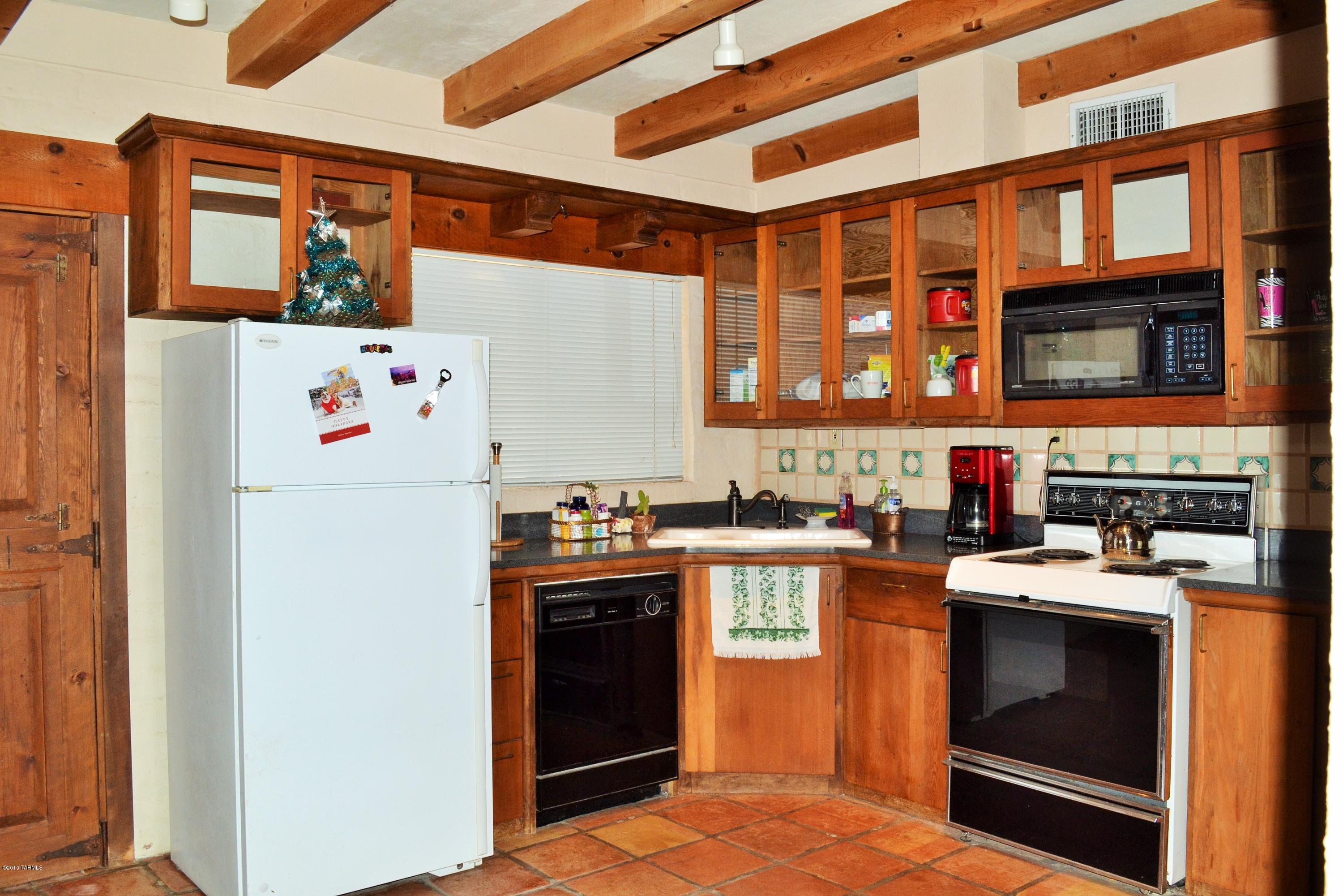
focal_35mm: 30
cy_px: 448
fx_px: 1119
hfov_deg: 61.9
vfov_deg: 43.6
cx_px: 672
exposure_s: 1/60
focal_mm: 20
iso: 560
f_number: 8
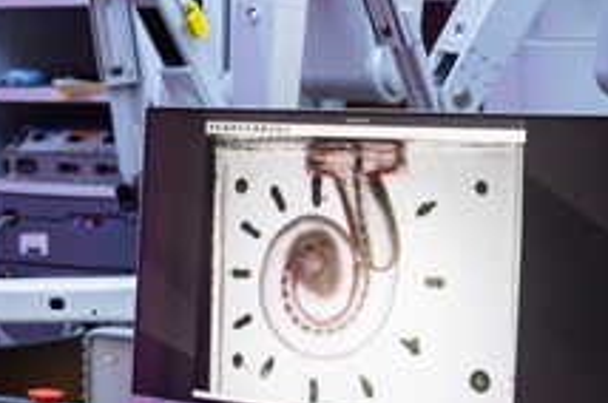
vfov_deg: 11.2
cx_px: -148
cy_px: 89
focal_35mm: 122
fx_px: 2057
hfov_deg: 16.1
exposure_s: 1/125
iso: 3200
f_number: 5
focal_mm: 29
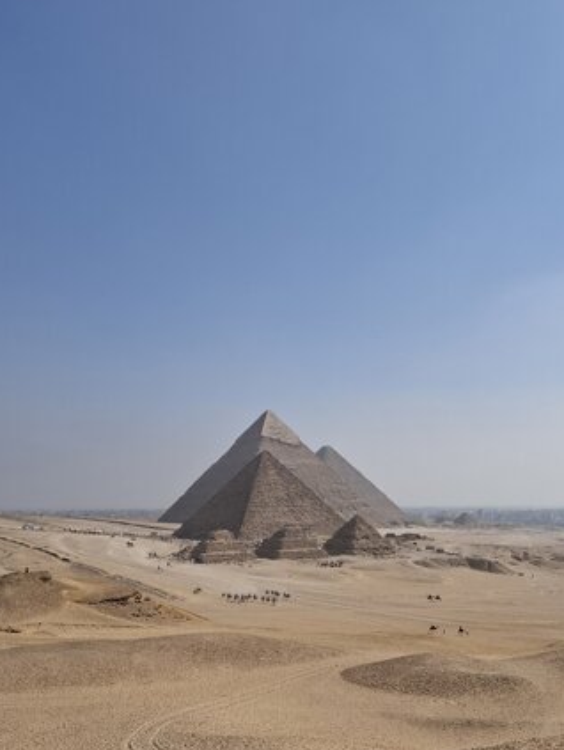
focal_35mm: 39
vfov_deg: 47.0
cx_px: 352
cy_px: 507
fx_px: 846
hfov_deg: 36.7
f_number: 1.8
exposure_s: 1/3165
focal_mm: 5.54
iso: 50
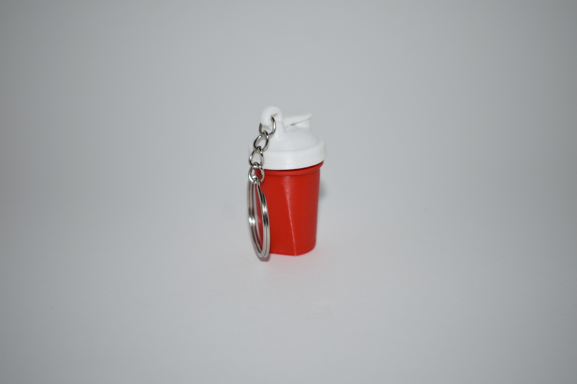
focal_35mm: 51
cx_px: 288
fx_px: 817
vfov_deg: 26.5
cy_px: 192
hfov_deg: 38.9
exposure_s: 1/100
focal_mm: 34
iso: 100
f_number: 4.5
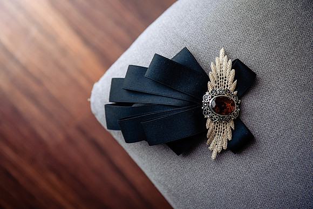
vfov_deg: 19.5
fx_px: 609
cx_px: 156
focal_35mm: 70
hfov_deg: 28.8
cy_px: 104
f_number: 4
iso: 1250
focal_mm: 70
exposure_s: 1/160
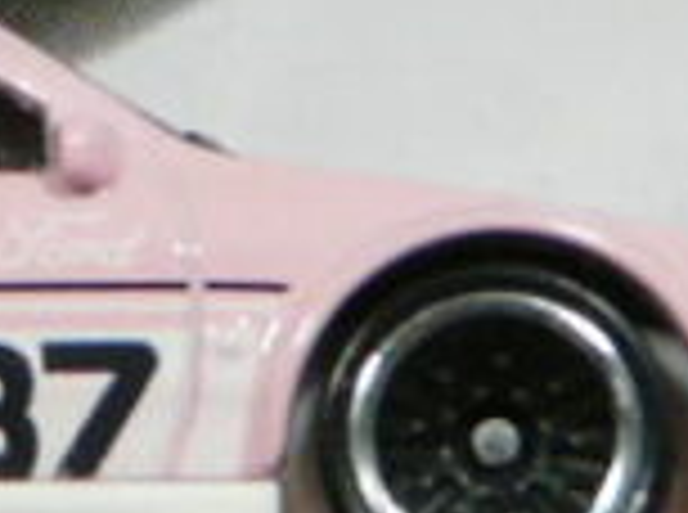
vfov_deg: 2.5
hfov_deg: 3.4
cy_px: -189
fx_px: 11699
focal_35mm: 590
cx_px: -270
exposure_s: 1/50
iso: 160
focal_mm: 15.4
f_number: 3.6
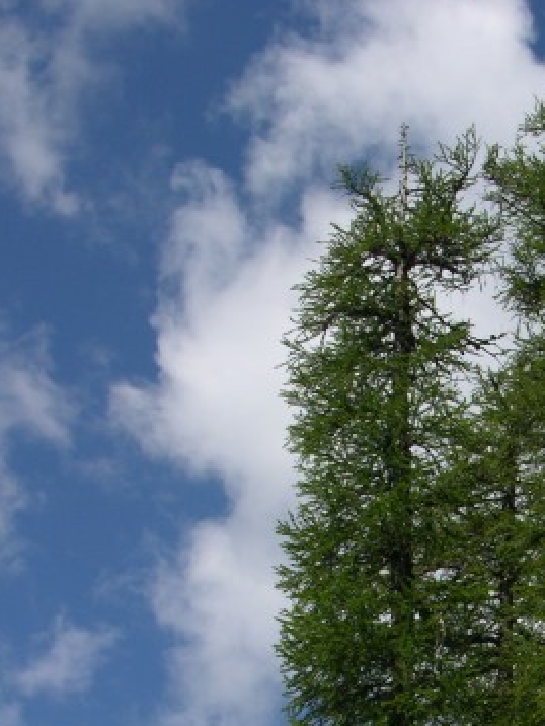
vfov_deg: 21.0
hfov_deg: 16.1
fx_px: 1887
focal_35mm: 90
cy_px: 722
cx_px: 541
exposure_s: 1/272
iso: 50
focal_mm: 10.7
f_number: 6.5
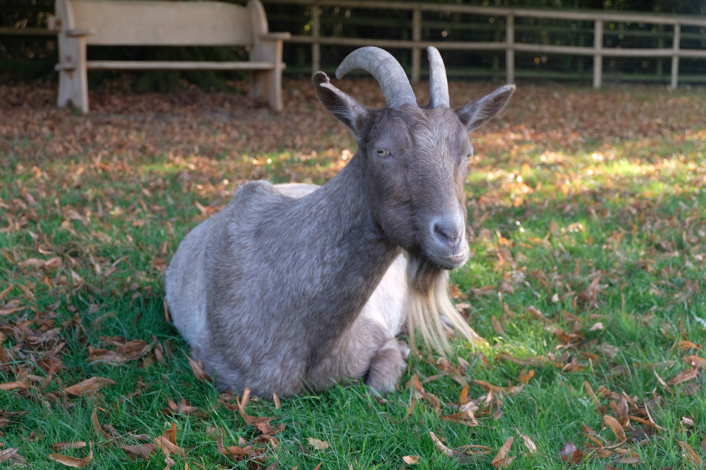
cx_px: 353
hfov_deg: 34.5
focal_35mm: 58
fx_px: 1137
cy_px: 235
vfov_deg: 23.4
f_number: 5.3
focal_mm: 38.7
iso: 250
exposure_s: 1/60
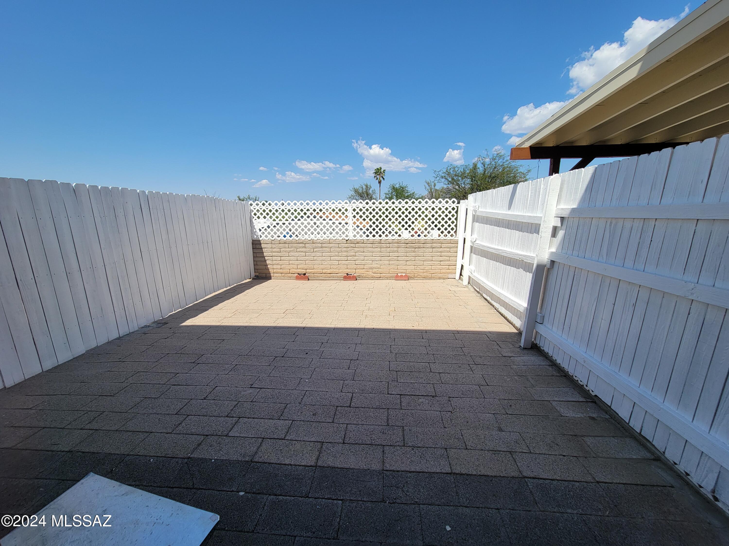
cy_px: 273
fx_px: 274
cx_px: 364
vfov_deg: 89.9
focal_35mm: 13
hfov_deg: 106.2
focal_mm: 2.2
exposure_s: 1/1794
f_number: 2.2
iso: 50
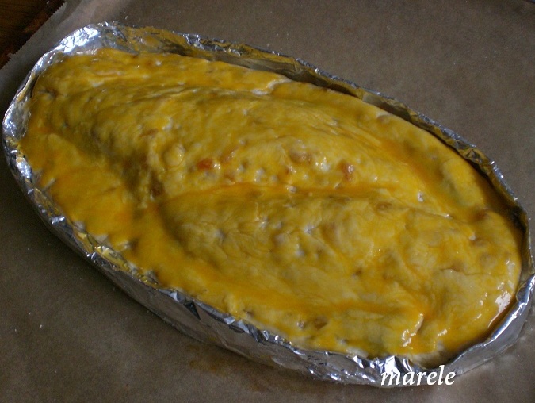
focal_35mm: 38
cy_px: 202
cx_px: 268
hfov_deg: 48.9
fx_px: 588
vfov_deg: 37.8
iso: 200
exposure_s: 1/13
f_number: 3.1
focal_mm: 6.3
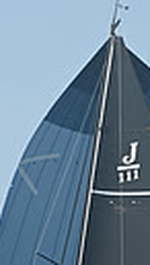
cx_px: 79
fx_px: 2323
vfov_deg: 6.4
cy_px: 431
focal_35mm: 330
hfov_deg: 3.7
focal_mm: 70
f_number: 6.3
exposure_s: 1/1250
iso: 320
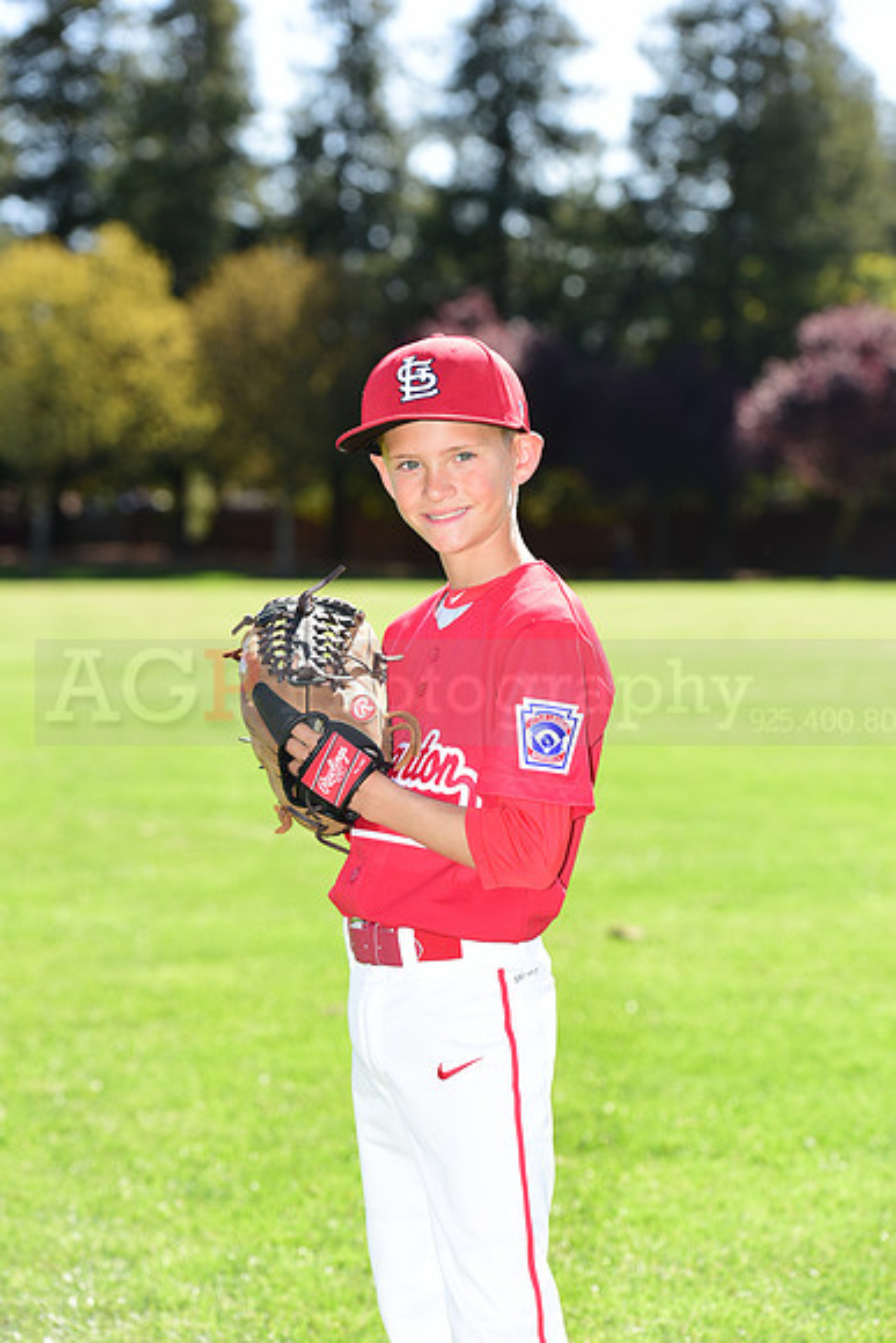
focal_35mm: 116
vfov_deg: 17.6
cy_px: 672
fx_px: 4328
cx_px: 448
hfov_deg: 11.8
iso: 125
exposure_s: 1/320
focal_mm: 116
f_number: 4.5
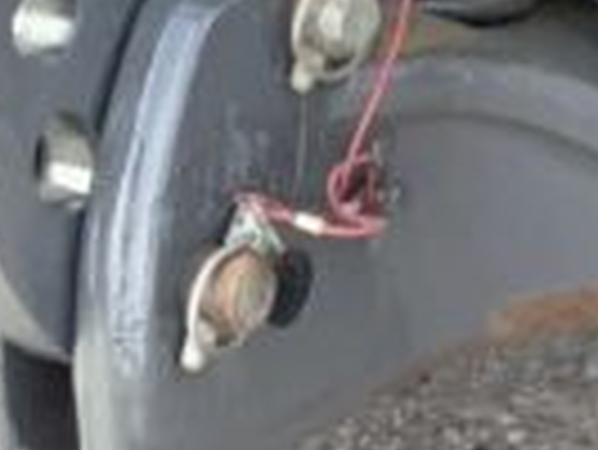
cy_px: -338
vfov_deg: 6.5
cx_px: 1012
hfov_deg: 8.6
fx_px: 3856
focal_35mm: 223
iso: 20
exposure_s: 1/122
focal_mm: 3
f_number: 1.8
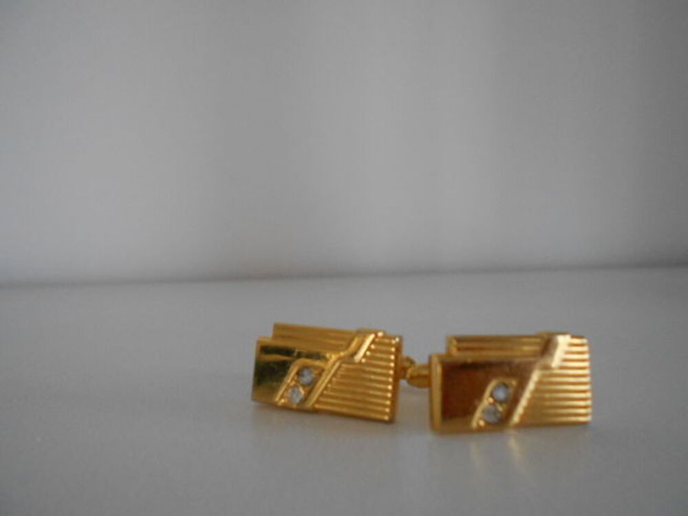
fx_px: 517
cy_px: 258
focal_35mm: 26
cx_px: 344
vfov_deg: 53.1
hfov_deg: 67.3
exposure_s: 1/30
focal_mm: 4.6
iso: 400
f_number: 3.2
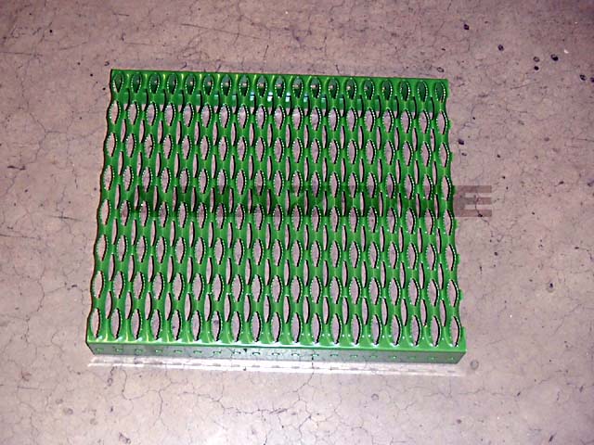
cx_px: 297
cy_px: 222
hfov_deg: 36.8
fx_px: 892
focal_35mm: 52
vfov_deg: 28.0
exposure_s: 1/50
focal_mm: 9.39
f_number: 5
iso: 500
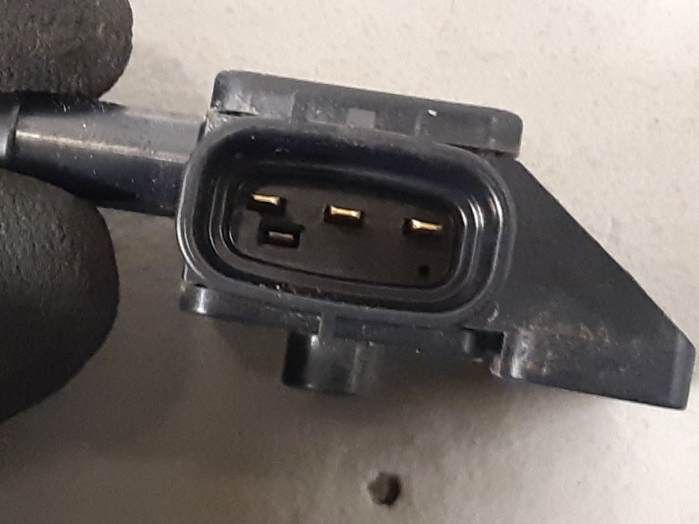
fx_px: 949
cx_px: 220
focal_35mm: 47
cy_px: 232
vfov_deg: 30.9
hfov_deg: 39.8
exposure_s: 1/25
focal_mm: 3.93
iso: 400
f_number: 1.7
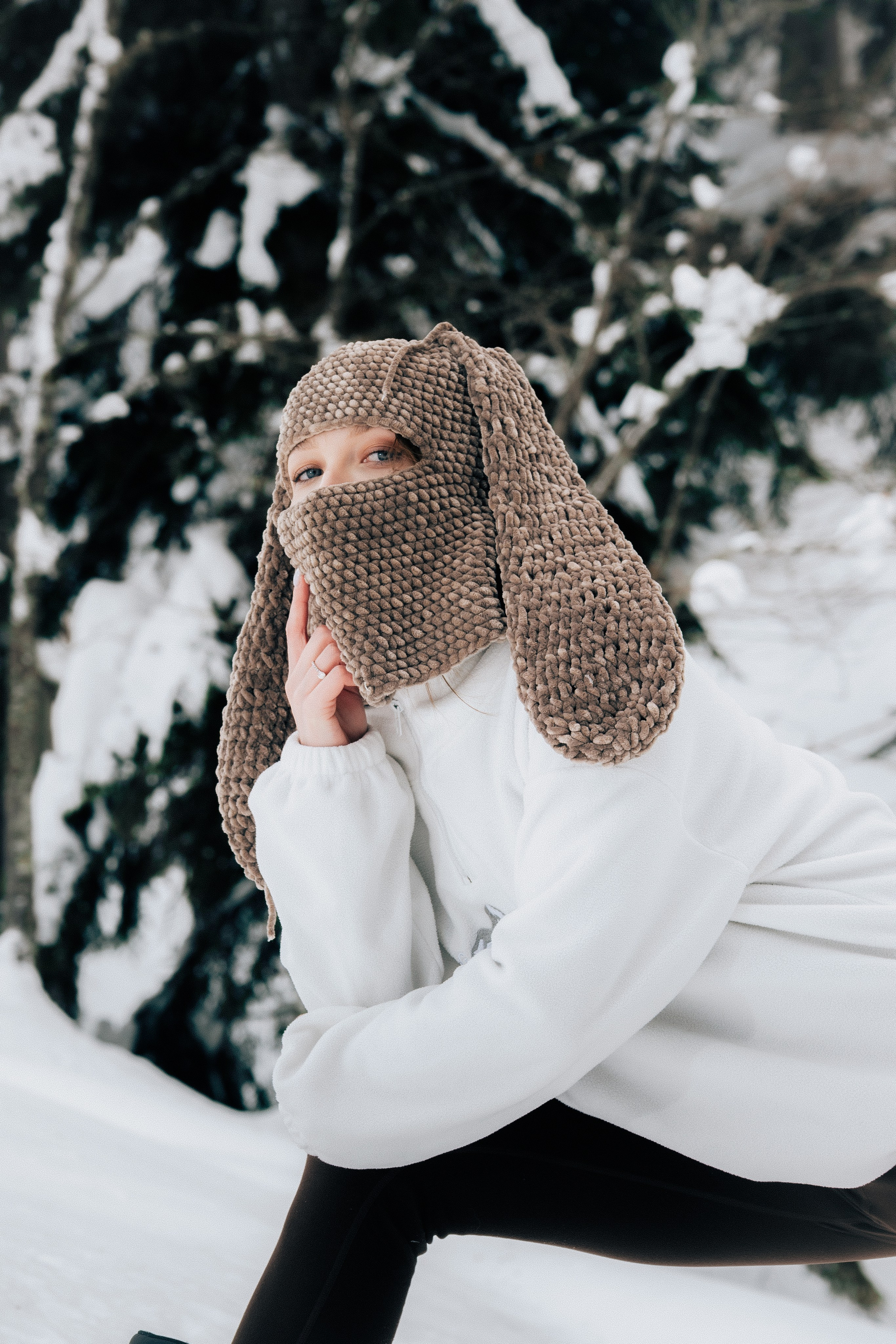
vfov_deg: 18.3
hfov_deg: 12.2
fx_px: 4181
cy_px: 672
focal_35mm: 112
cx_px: 448
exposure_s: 1/100
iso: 100
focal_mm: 75
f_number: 6.3
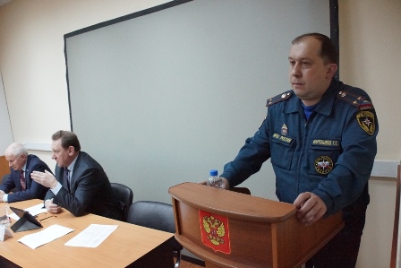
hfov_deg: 29.9
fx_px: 752
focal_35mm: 68
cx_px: 200
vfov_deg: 20.2
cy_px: 134
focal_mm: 45
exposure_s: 1/200
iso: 4000
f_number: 7.1
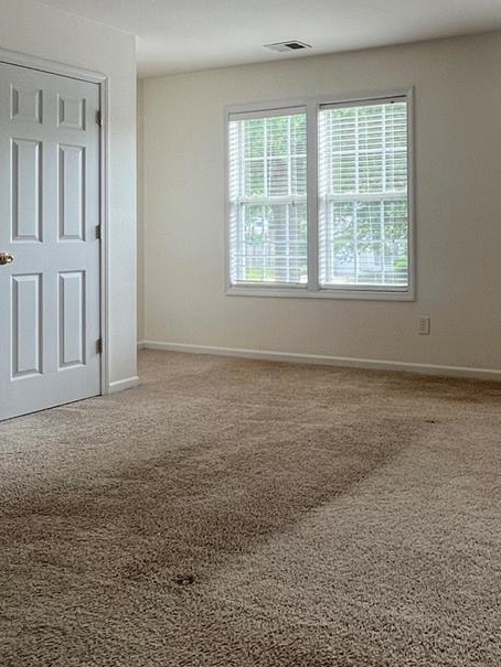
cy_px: 230
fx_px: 637
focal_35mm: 33
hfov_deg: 40.9
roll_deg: +0.1
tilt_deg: +0.4
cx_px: 413
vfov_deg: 54.4
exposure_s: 1/120
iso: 100
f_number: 1.8
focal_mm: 1.57
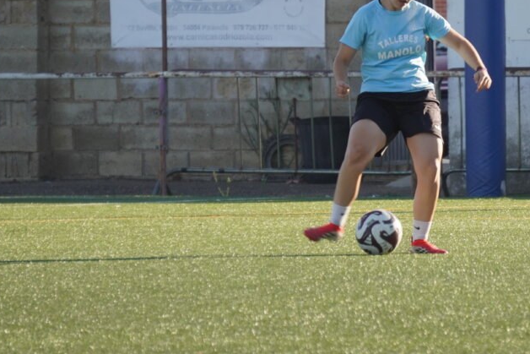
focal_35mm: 642
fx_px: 9453
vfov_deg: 2.1
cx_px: 409
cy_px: 93
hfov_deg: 3.2
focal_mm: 210
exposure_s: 1/400
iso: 250
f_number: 6.3
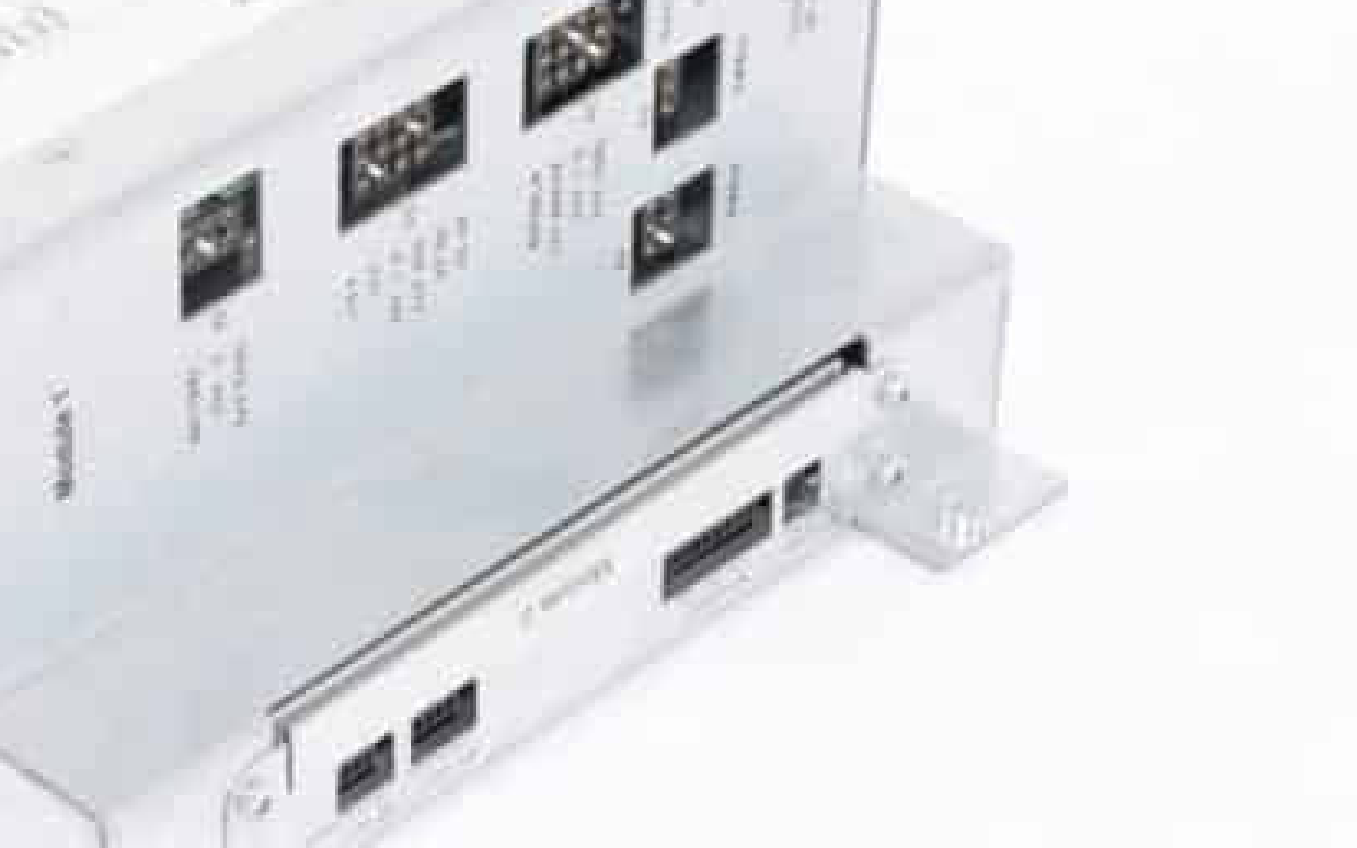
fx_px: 5325
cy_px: 235
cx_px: 148
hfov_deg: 14.4
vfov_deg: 9.1
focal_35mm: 144
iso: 200
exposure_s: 1/50
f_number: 13
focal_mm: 38
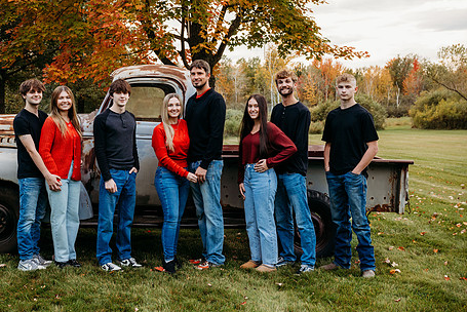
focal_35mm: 51
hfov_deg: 38.6
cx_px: 174
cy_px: 115
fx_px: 662
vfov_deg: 26.4
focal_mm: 40
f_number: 5.6
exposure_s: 1/250
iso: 400
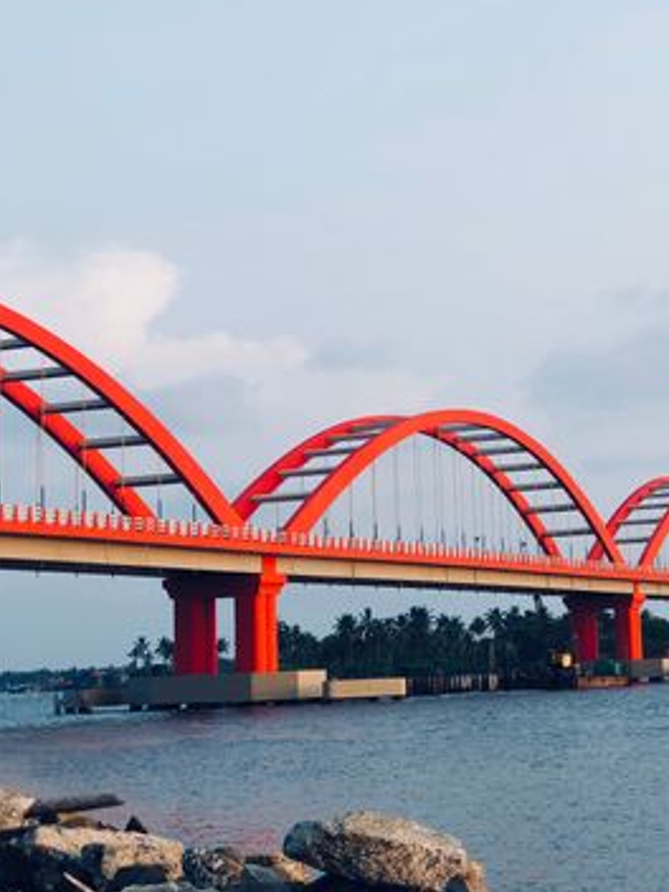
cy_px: 253
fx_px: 2139
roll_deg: +1.1
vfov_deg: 23.4
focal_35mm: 83
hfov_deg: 17.7
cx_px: 466
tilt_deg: +11.7
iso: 20
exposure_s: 1/183
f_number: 2.8
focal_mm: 6.6
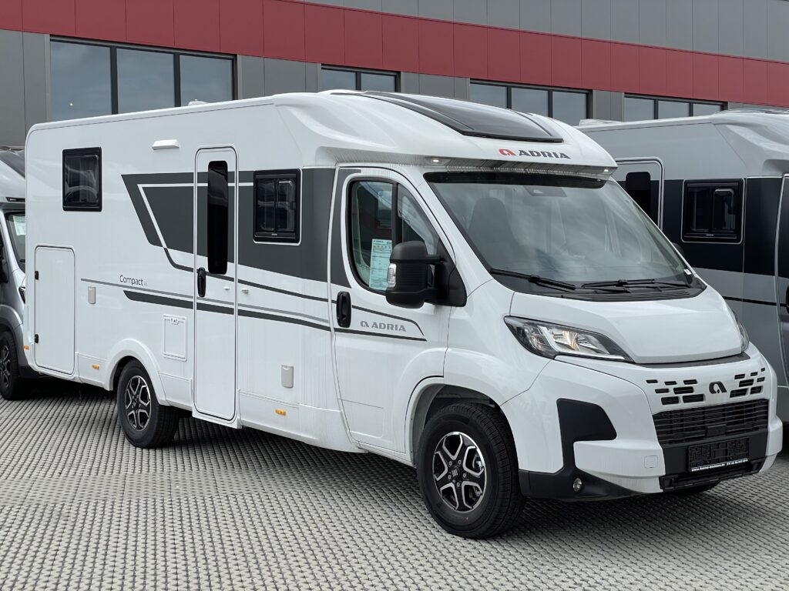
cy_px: 296
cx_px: 394
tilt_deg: -0.6
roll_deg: +1.0
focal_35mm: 52
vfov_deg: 28.0
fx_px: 1185
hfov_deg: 36.8
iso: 25
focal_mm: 6
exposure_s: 1/1142
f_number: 2
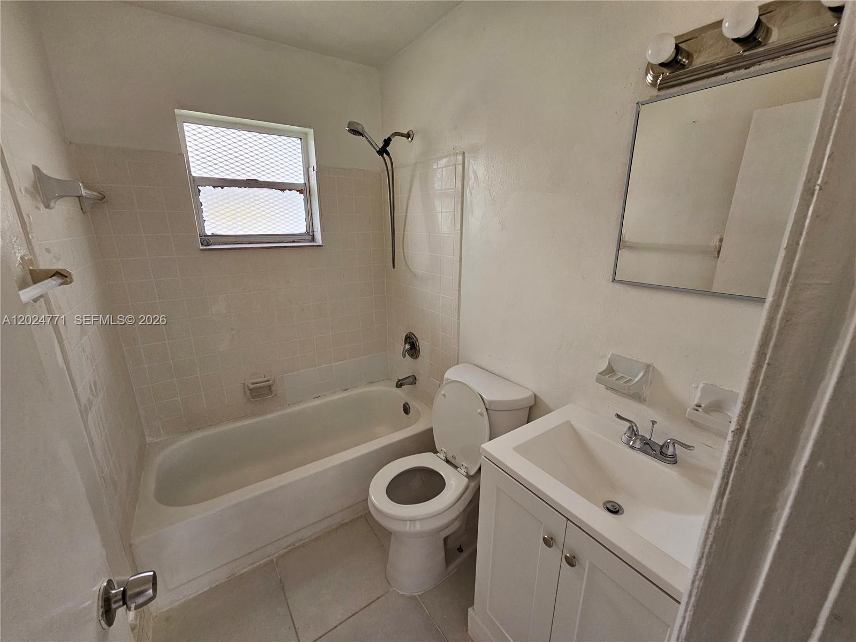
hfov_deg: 106.2
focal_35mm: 13
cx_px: 428
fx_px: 321
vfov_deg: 89.9
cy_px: 321
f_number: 2.2
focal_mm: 2.2
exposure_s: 1/60
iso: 160
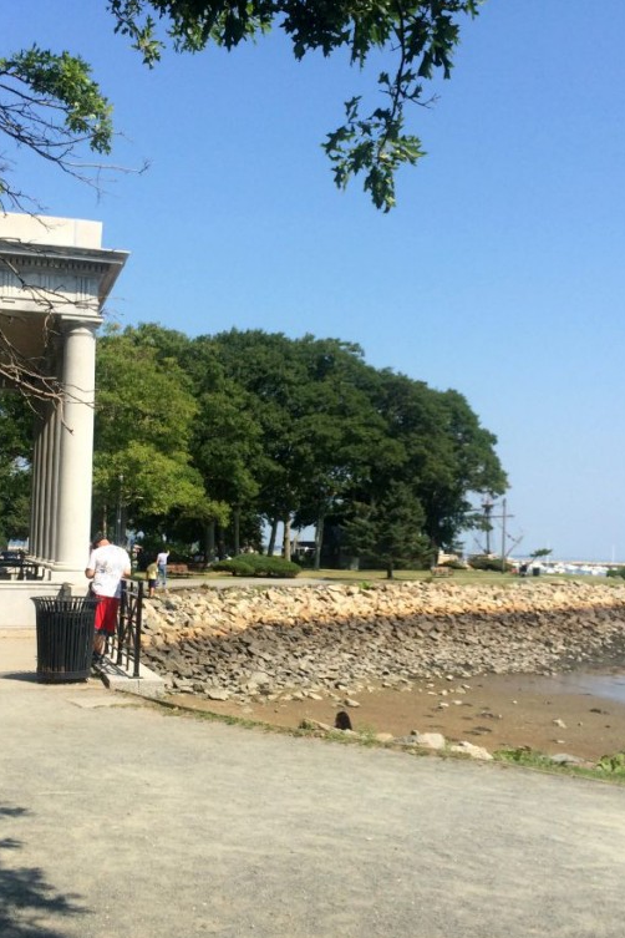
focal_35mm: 41
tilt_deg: +1.8
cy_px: 476
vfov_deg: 47.4
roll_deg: -0.2
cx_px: 254
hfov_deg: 32.5
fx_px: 1068
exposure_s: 1/1866
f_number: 2.2
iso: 32
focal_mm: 4.15
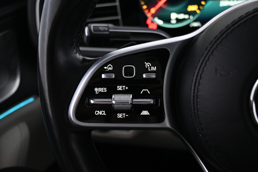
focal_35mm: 32
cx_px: 129
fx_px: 226
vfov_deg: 41.7
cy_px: 86
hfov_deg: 59.5
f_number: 4
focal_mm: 21
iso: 4500
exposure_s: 1/30
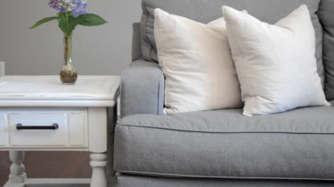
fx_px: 590
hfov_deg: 31.6
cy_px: 116
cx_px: 148
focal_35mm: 67
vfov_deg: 18.0
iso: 3200
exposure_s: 1/80
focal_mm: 35
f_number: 4.5
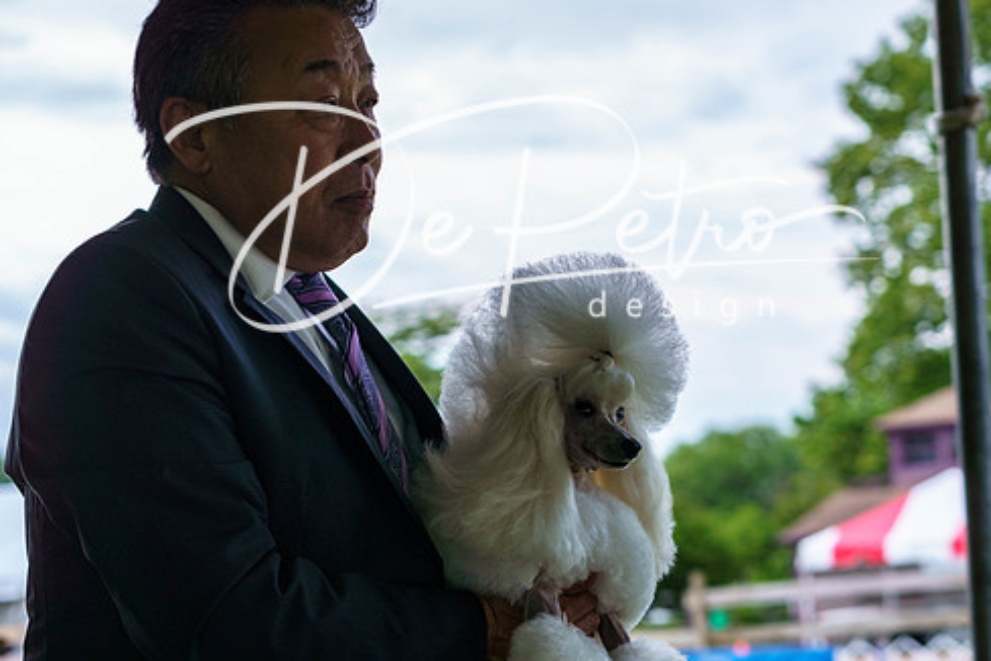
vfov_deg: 16.5
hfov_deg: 24.5
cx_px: 523
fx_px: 2285
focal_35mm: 83
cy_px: 368
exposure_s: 1/500
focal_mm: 70
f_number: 5
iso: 400
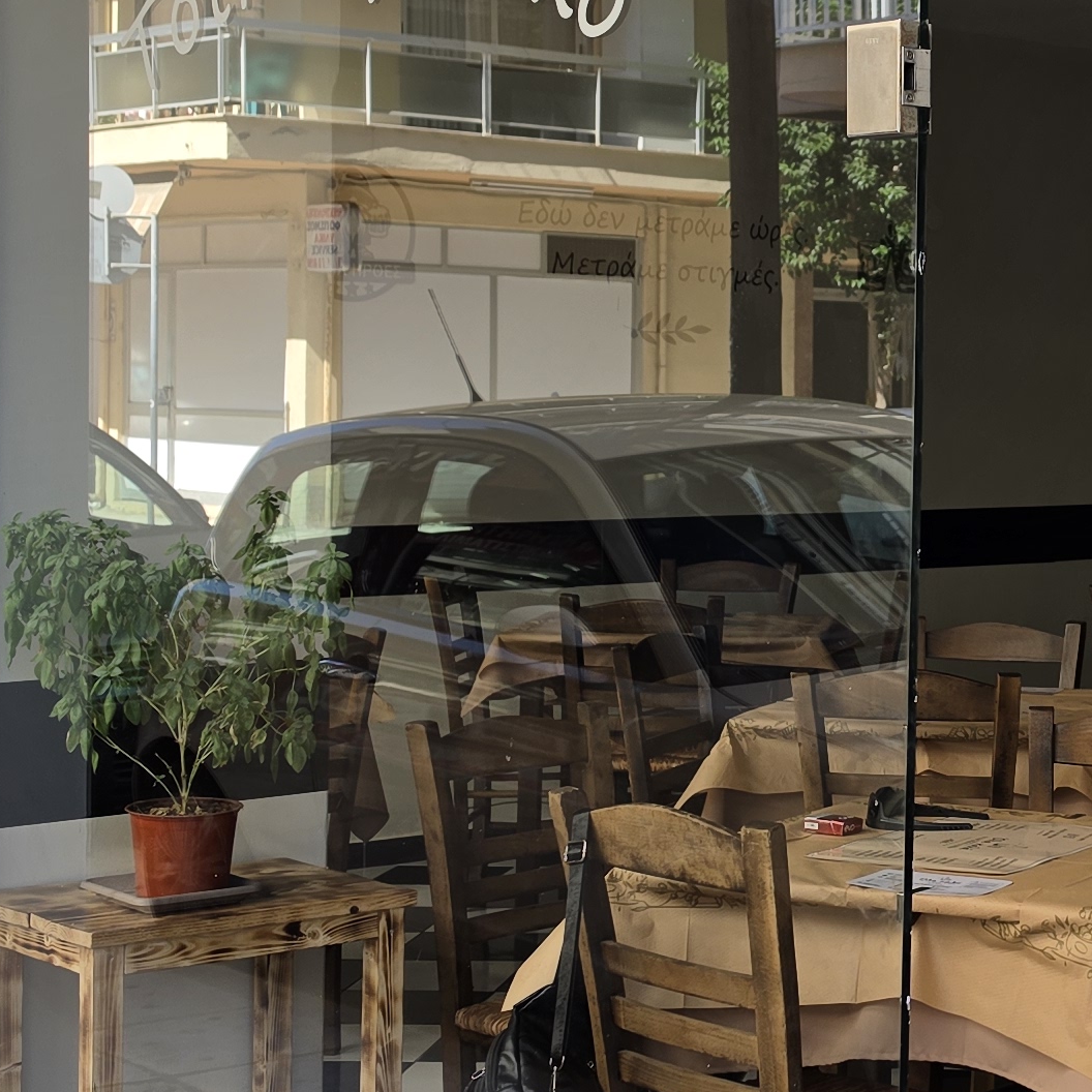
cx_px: 1093
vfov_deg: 22.4
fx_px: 2748
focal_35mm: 77
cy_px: 451
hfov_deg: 21.7
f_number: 1.4
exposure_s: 1/359
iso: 20
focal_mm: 6.5
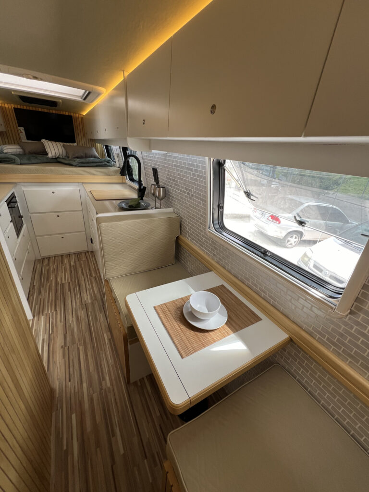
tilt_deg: -25.7
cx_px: 184
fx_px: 185
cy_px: 246
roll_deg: -4.0
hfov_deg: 89.9
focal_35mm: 13
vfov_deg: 106.2
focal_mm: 1.57
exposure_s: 1/99
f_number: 1.8
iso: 50
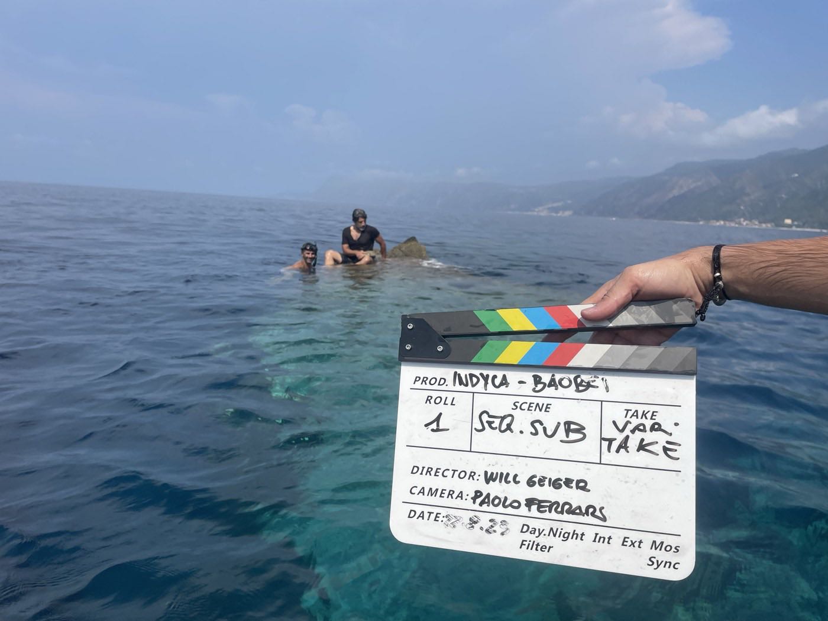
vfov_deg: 53.1
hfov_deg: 67.3
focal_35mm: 26
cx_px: 414
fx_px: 622
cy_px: 310
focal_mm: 4.2
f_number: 1.6
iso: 32
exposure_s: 1/6897
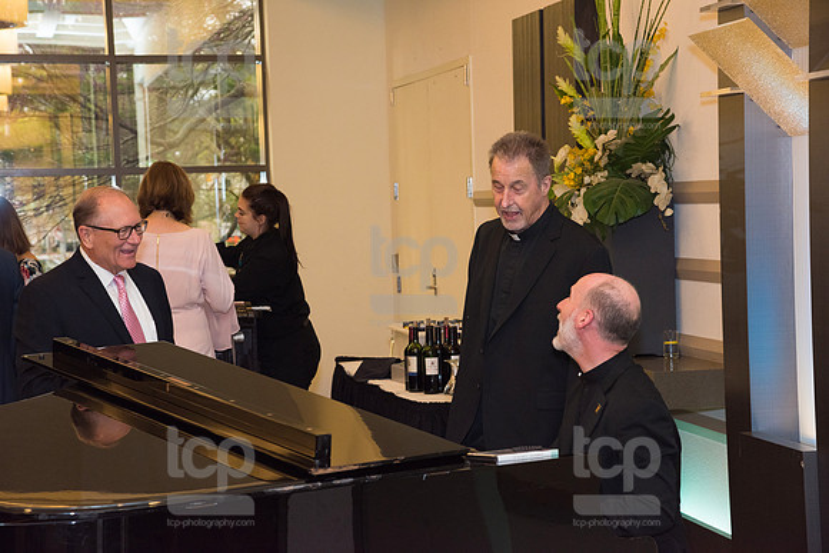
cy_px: 276
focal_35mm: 86
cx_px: 414
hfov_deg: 23.6
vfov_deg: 15.9
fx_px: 1981
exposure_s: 1/200
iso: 1250
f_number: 7.1
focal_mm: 86
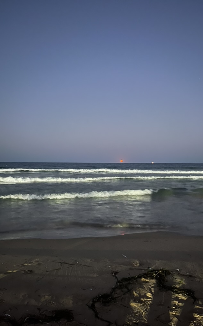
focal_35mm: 28
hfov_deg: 44.5
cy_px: 163
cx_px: 113
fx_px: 248
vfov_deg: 66.5
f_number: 1.6
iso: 1250
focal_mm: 5.1
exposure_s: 1/9
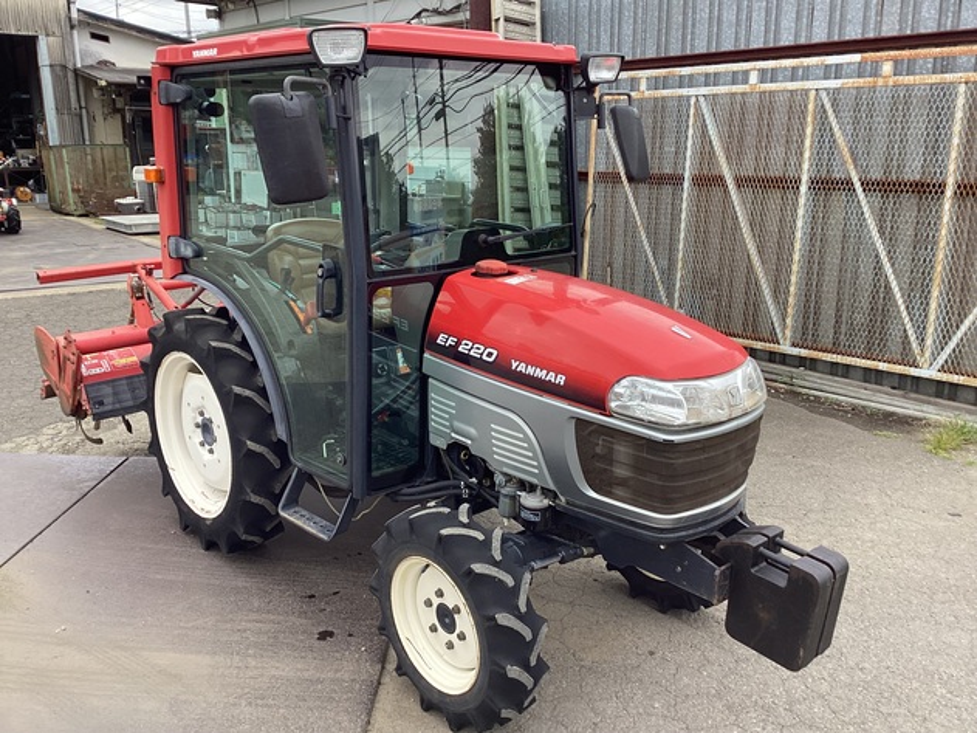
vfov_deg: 45.4
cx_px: 488
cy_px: 366
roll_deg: -0.4
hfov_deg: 58.4
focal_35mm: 31
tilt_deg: -14.6
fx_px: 875
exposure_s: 1/120
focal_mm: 3.3
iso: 50
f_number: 2.4
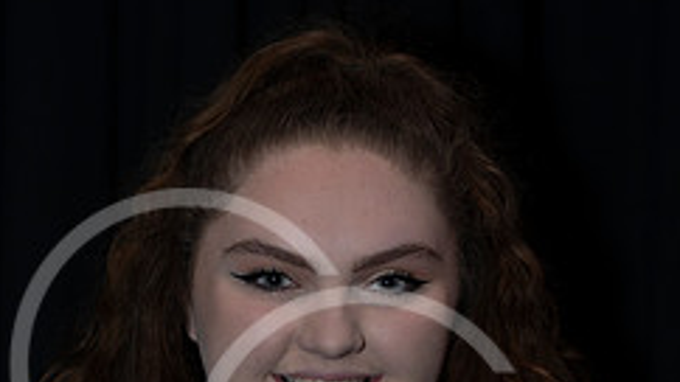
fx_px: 2632
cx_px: 315
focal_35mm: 146
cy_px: 489
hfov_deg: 14.7
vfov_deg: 8.2
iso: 250
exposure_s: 1/400
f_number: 2.8
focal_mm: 50
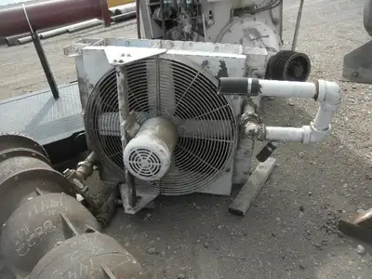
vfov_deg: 49.7
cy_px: 140
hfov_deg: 63.4
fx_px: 301
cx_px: 186
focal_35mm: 28
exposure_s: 1/320
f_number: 3
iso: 64
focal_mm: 5
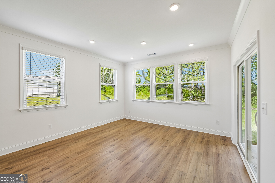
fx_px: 107
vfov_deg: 81.2
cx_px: 138
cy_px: 92
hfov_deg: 104.3
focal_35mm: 14
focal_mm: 14
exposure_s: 1/80
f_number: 8
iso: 200
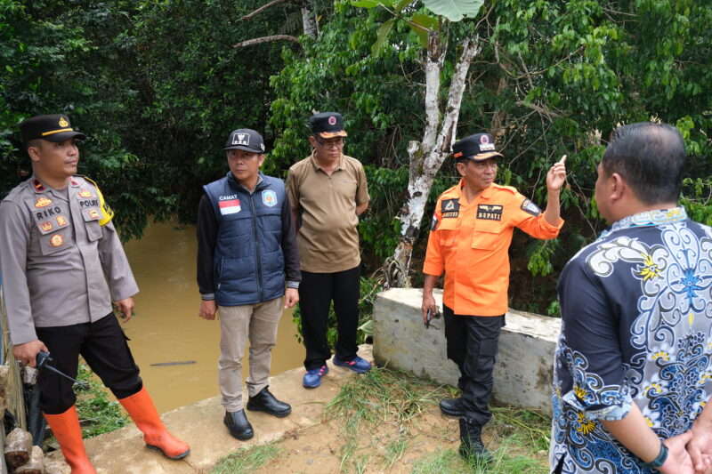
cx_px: 356
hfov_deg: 61.9
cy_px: 237
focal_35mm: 30
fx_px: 593
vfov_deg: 43.6
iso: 160
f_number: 4.5
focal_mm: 20.3
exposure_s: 1/125
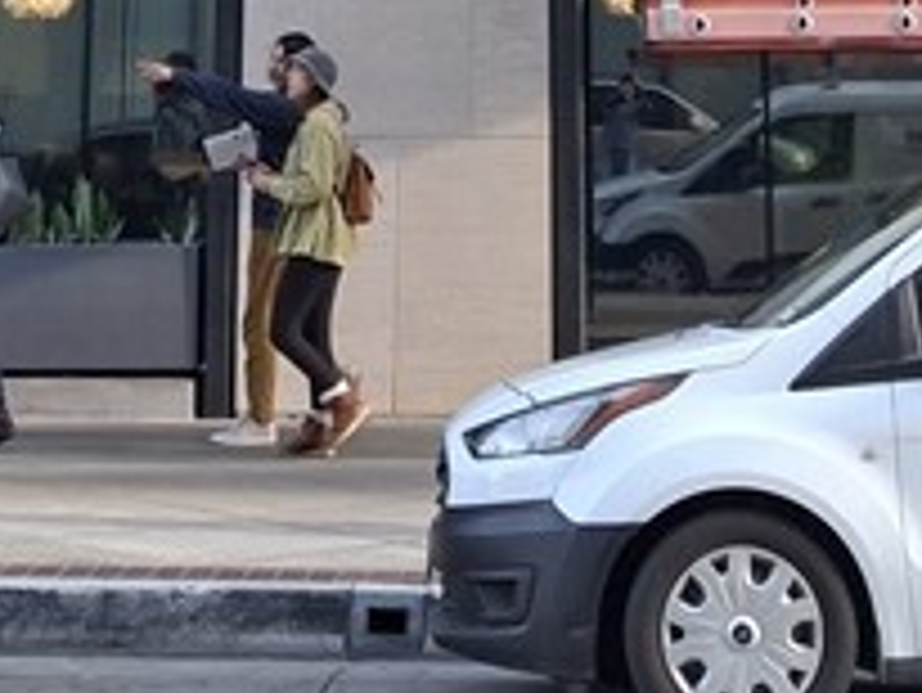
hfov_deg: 15.8
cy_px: -936
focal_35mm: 125
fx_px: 3331
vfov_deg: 10.4
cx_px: 495
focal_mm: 4.69
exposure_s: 1/120
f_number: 1.8
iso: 32
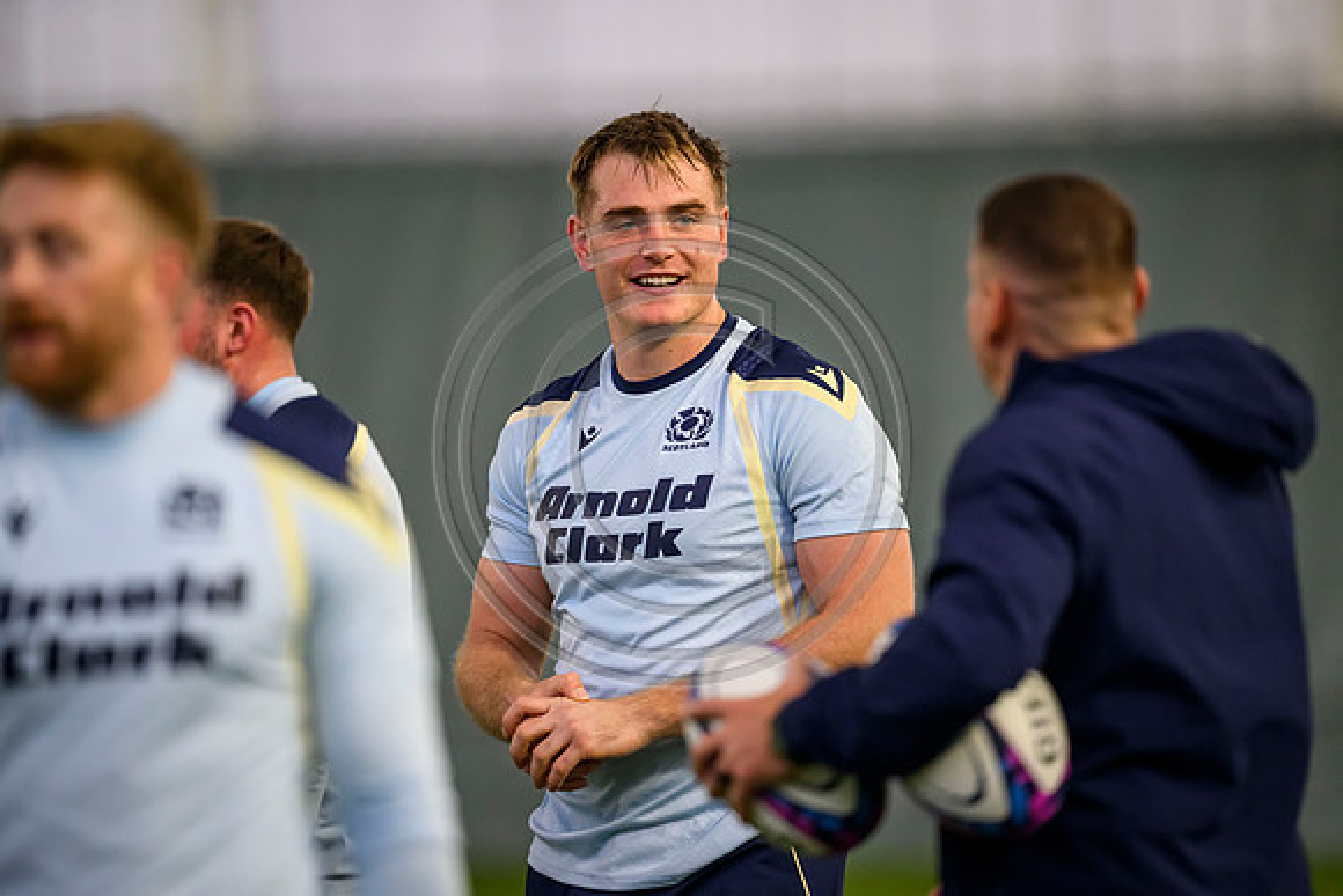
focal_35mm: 400
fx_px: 14925
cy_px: 448
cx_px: 672
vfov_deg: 3.4
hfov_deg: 5.2
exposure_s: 1/1600
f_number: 3.2
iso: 5000
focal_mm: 400
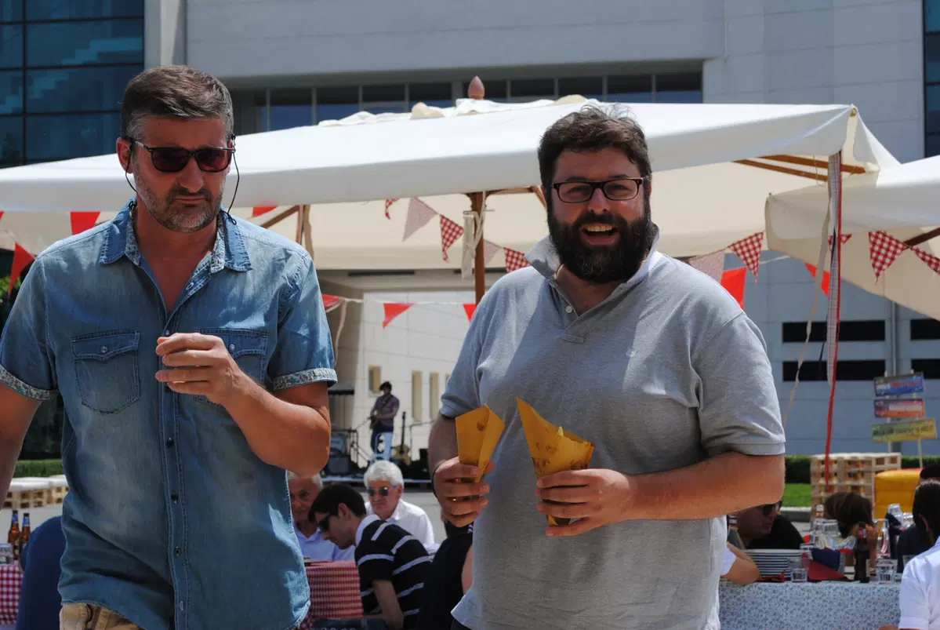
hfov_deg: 24.6
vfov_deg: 16.6
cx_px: 470
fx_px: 2157
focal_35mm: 82
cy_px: 315
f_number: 8
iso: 100
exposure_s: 1/250
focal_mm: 55
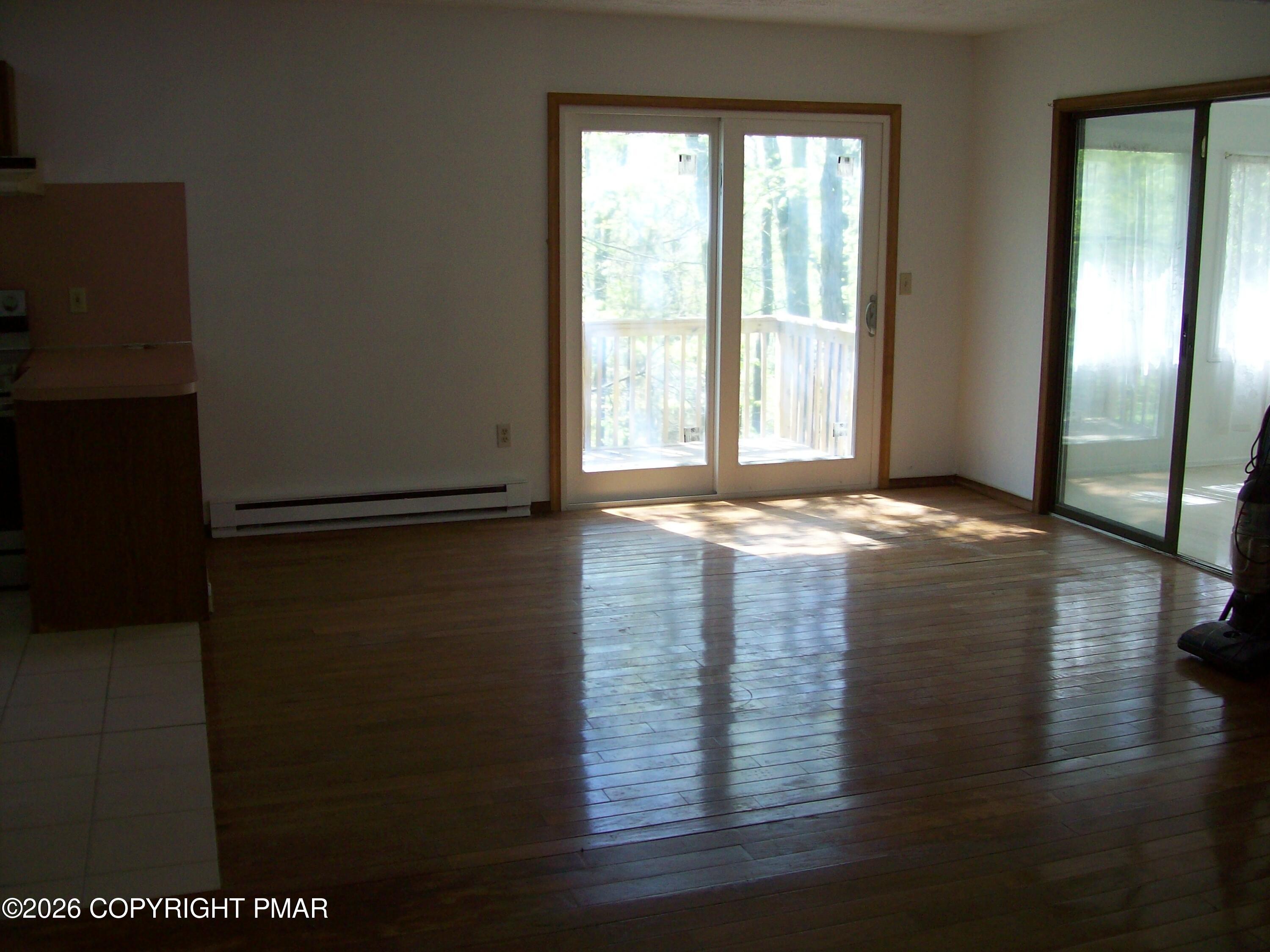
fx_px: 1321
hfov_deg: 51.4
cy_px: 476
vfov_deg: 39.7
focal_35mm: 36
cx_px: 635
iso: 80
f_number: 2.7
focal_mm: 6
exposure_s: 1/65.5
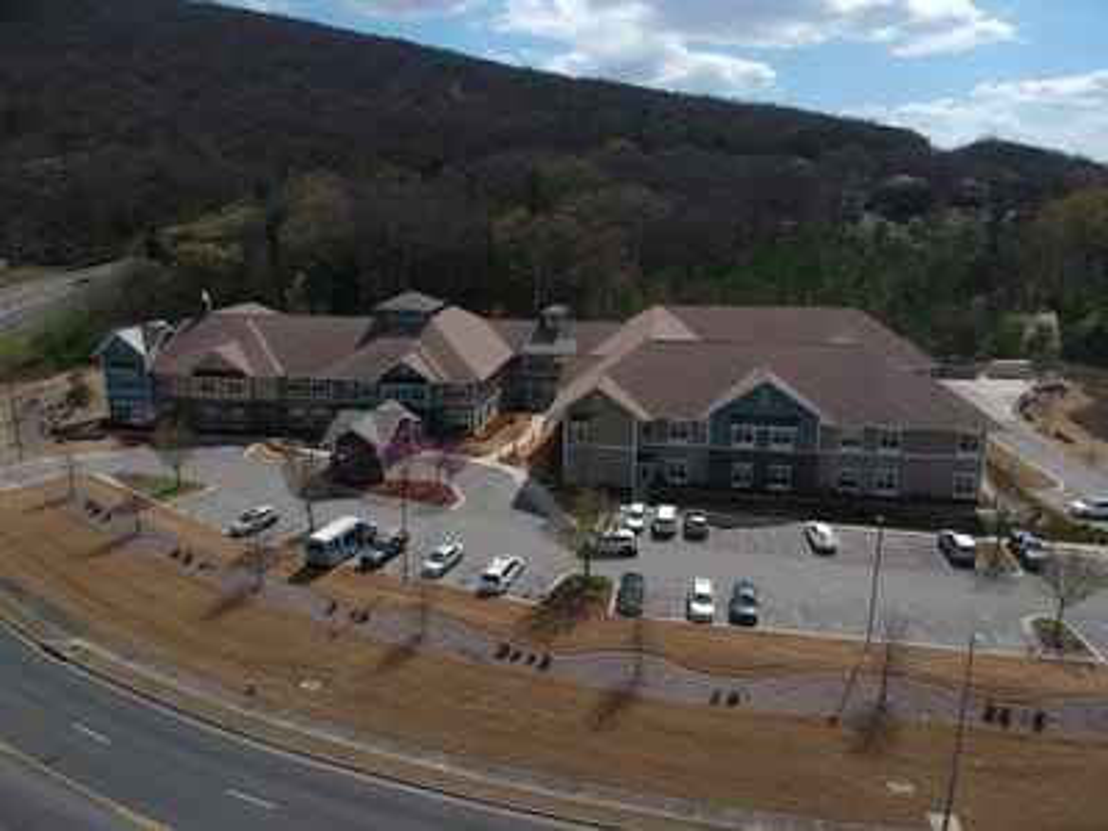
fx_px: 800
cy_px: 416
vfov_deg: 54.9
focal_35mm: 25
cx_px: 554
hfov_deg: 69.4
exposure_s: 1/2000
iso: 101
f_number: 2.6
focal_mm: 4.49
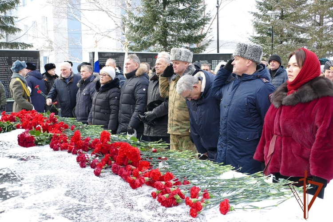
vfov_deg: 33.4
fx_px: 370
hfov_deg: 48.5
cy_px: 111
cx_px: 166
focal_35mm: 40
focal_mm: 14.5
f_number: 3.1
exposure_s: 1/125
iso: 125
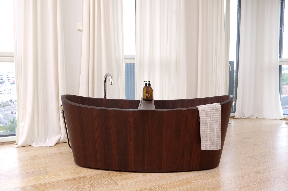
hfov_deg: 60.3
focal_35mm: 31
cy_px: 96
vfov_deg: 42.3
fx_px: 248
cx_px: 144
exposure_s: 1/15
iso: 100
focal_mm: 21
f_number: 8
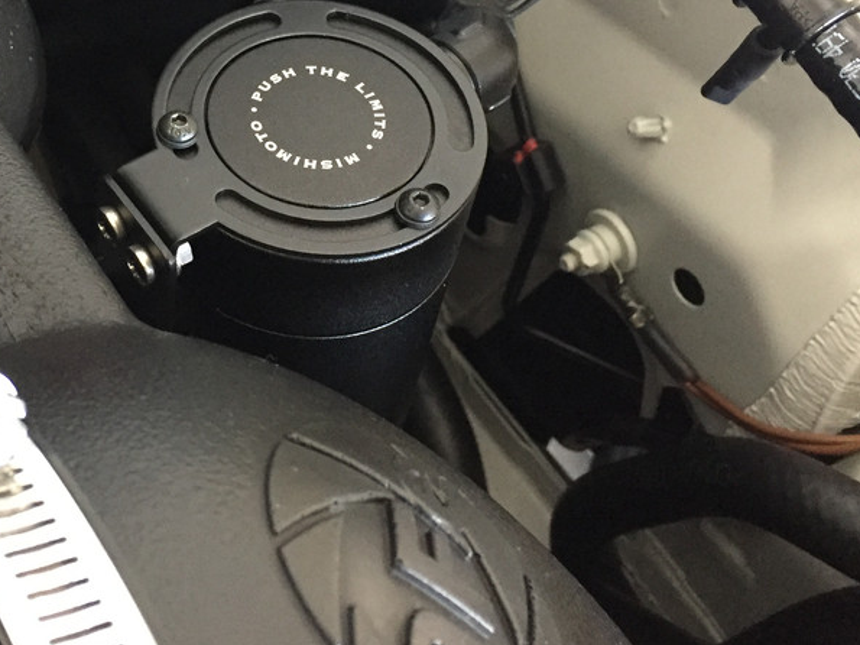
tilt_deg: -50.9
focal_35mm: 52
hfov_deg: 35.9
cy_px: 162
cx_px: 206
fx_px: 1292
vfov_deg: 27.6
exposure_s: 1/15
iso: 250
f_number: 2.2
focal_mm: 4.15
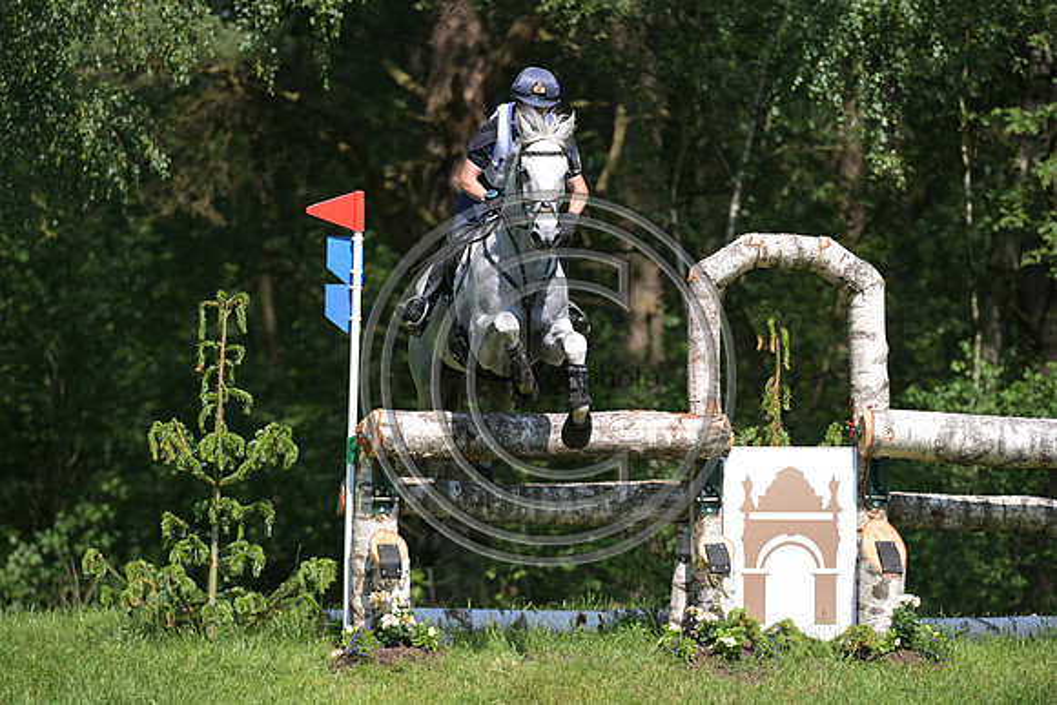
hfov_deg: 5.9
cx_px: 528
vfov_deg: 3.9
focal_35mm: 350
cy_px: 352
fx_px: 10278
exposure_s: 1/1250
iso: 360
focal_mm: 350
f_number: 5
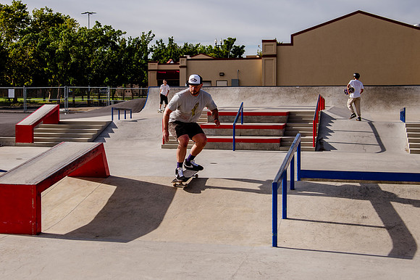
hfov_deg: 35.1
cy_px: 117
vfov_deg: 23.8
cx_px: 175
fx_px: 663
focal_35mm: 57
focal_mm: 38
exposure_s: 1/1000
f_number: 5
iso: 200
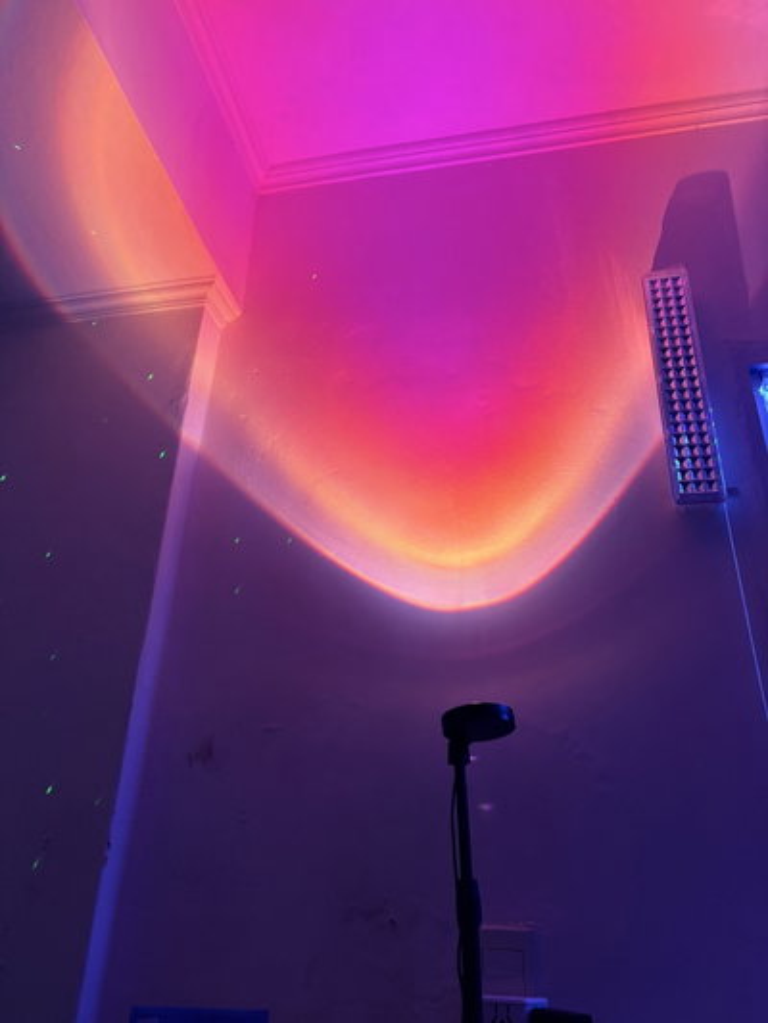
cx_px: 384
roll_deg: -1.7
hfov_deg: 53.1
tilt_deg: +28.6
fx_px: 769
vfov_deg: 67.3
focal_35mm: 26
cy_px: 512
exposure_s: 1/51
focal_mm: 5.96
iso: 320
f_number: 1.6
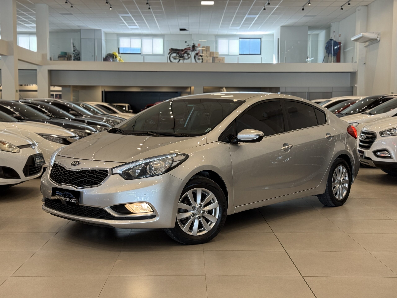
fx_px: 550
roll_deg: -0.1
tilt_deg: -3.7
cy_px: 149
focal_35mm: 48
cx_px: 198
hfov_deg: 39.7
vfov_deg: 30.3
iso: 80
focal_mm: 6.76
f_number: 1.78
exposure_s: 1/60
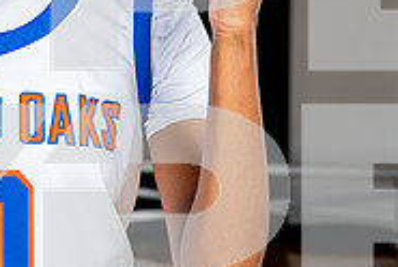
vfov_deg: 7.9
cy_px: -42
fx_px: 1905
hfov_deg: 11.8
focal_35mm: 172
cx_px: 9
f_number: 5.6
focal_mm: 55
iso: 200
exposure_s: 1/250
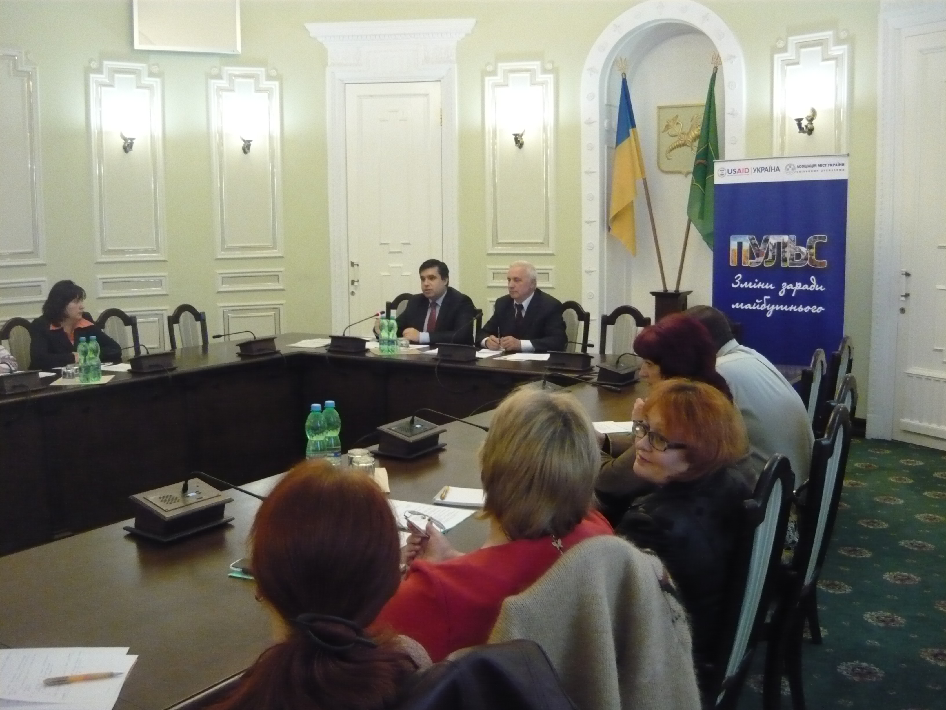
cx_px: 473
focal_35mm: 33
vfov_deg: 42.9
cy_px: 355
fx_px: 902
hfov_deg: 55.4
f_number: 2.8
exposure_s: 1/50
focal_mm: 5.5
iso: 800
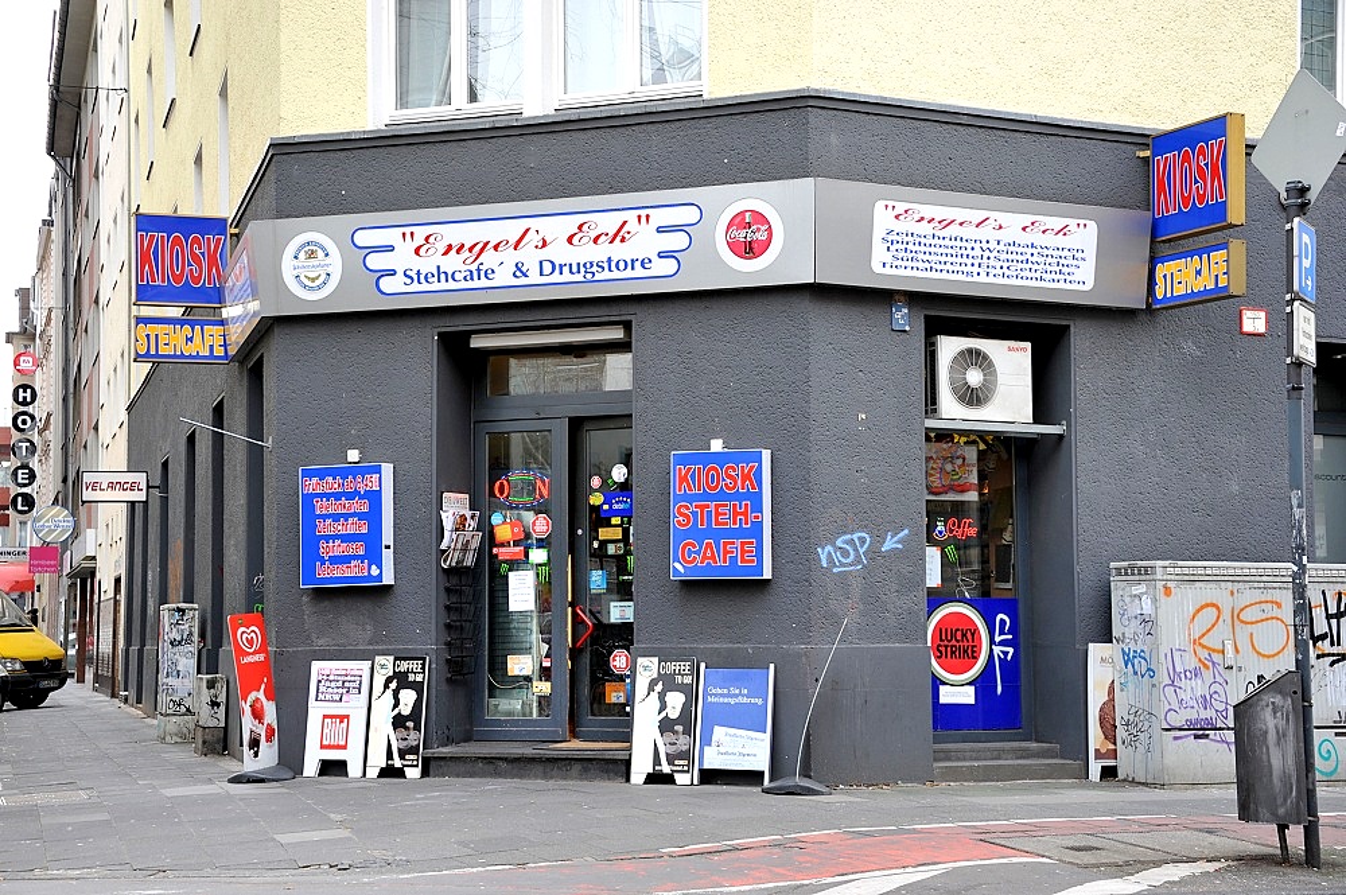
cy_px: 448
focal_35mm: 58
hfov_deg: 34.5
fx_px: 2167
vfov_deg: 23.3
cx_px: 673
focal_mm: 58
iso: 200
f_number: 5.6
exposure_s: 1/60
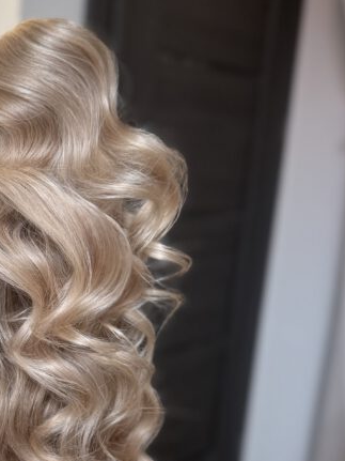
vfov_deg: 33.2
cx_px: -21
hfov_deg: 24.2
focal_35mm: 57
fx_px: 758
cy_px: 340
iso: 80
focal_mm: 6.76
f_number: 1.78
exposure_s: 1/100
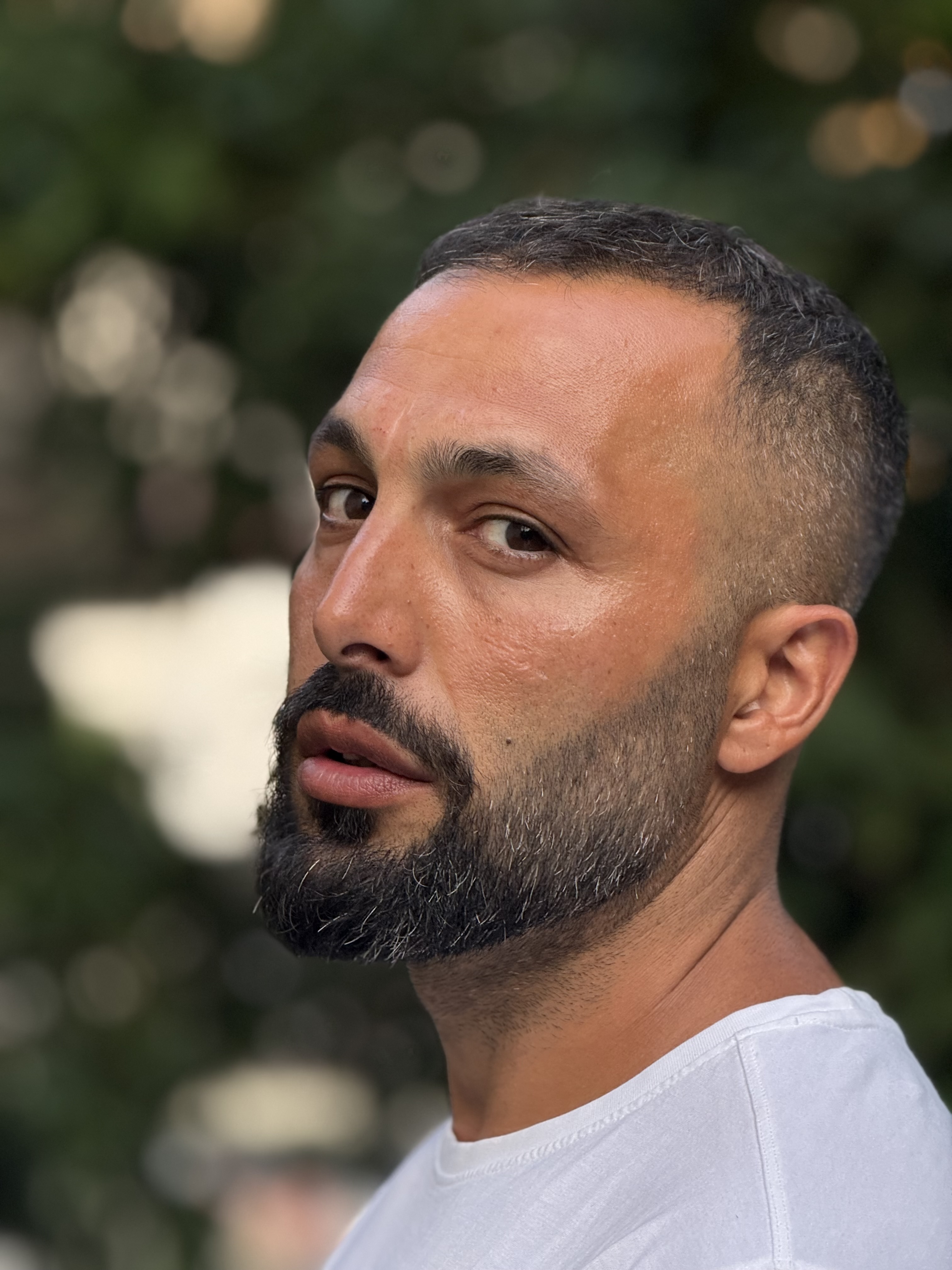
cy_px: 635
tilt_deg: +1.7
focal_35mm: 120
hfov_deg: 12.3
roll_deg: +1.1
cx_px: 476
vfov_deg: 16.4
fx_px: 4400
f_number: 2.8
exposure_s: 1/99
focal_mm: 15.66
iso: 200
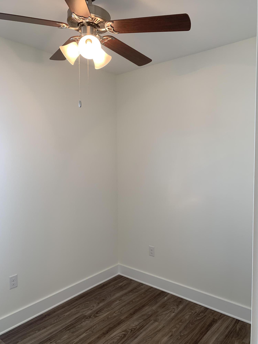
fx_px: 258
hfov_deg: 53.1
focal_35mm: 26
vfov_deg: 67.3
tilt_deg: -1.8
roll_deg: +0.2
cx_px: 129
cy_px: 172
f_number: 1.8
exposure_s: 1/120
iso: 50
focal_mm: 4.25
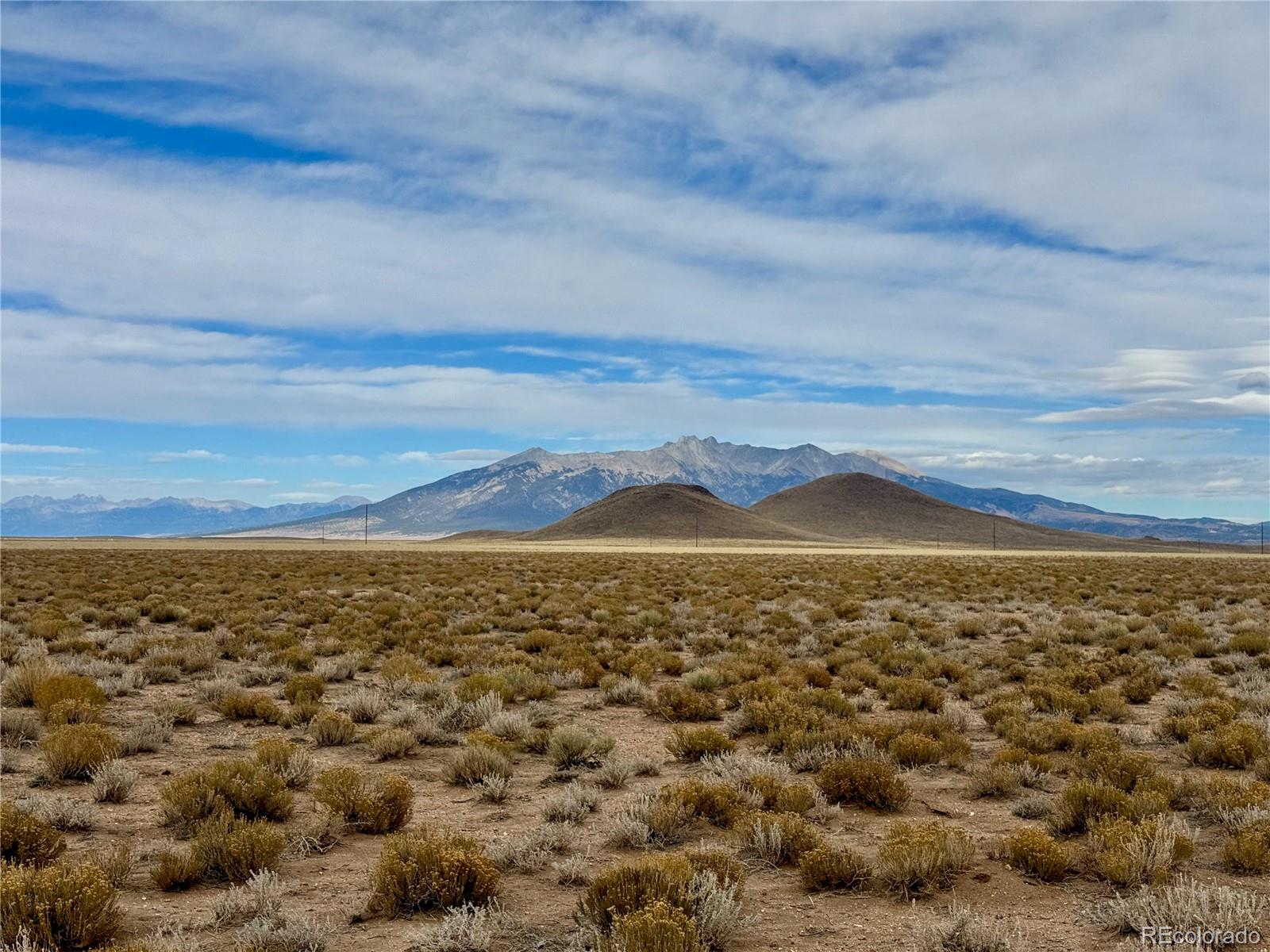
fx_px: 1761
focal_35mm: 48
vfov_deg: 30.3
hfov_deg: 39.7
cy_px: 476
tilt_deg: +1.2
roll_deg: -1.0
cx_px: 635
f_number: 1.78
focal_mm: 6.76
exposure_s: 1/7937
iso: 64
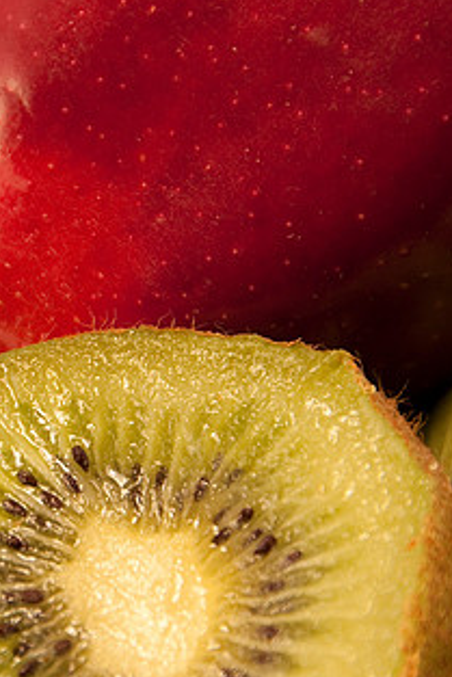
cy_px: 354
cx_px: -17
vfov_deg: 5.5
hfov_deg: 3.7
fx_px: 7053
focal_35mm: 375
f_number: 8
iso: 200
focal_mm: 135
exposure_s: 1/160
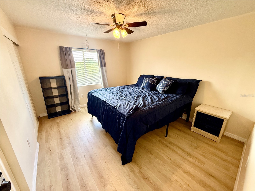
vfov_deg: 85.7
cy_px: 96
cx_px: 128
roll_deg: +0.1
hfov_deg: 102.1
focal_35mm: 14
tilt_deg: -14.8
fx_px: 103
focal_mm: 2.22
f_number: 2.2
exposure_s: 1/60
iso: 250
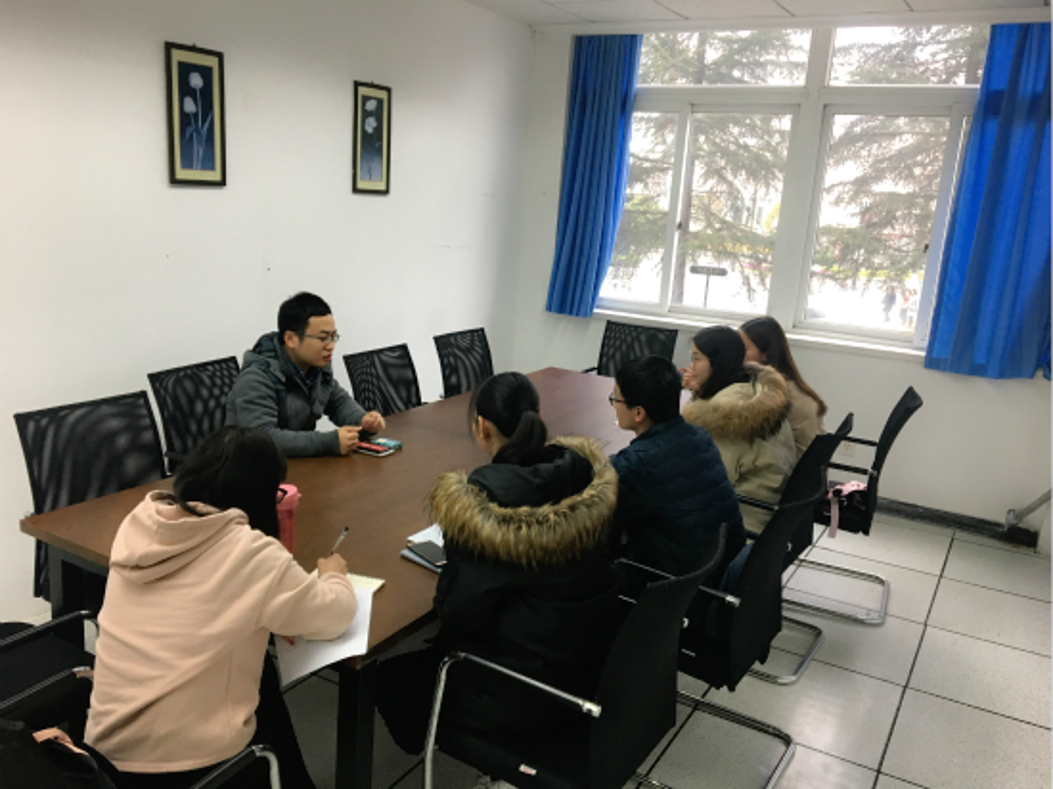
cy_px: 394
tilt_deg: -11.8
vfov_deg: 48.2
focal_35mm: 29
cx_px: 526
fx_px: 882
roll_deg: -4.1
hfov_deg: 61.7
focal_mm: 4.15
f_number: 2.2
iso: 50
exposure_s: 1/33
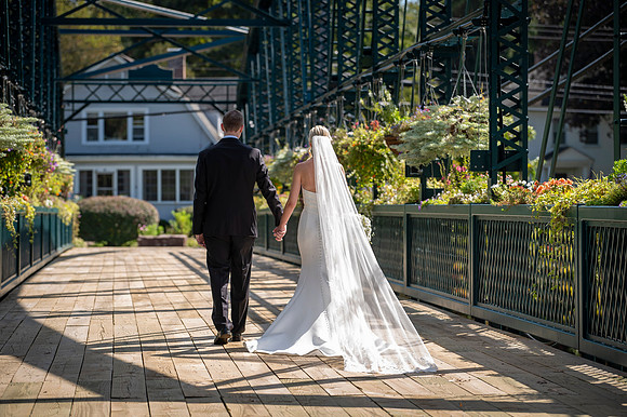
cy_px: 208
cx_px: 314
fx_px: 2152
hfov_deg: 16.6
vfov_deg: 11.1
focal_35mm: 124
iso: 50
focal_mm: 122
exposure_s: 1/320
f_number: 4
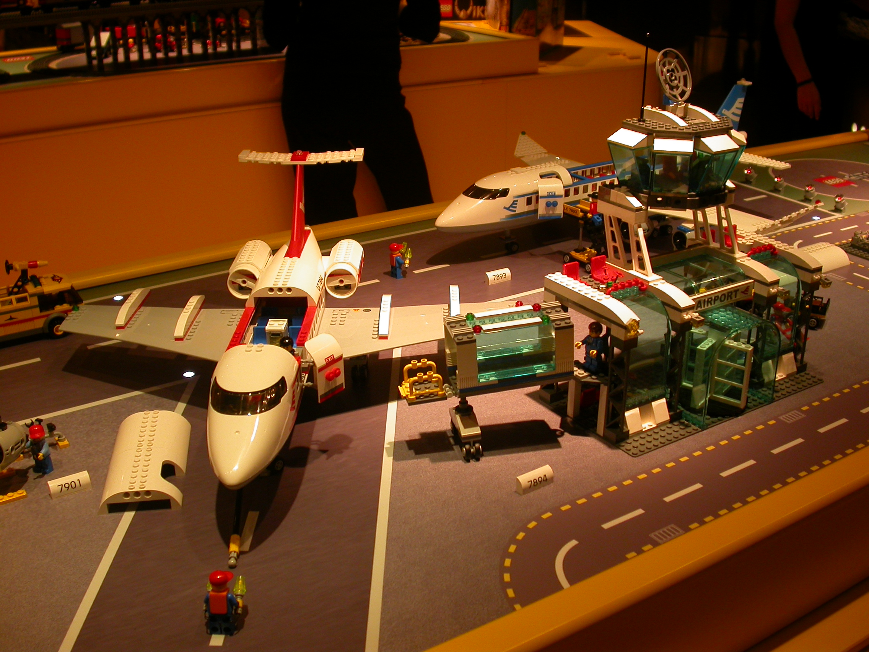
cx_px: 434
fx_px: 954
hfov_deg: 49.0
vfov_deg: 37.7
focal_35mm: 38
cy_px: 326
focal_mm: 8
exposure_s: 1/48
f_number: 2.6
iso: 100
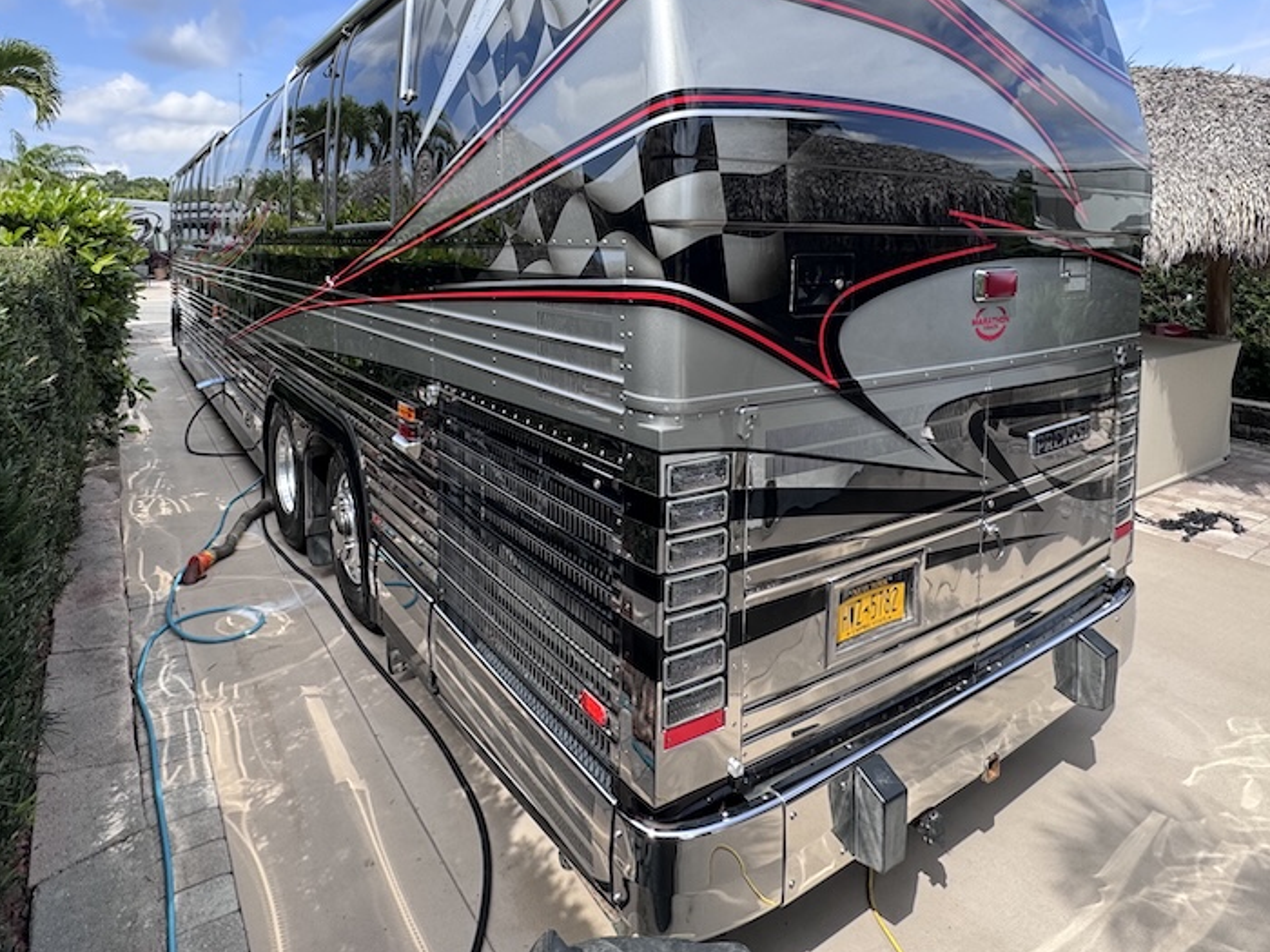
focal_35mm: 20
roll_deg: -1.0
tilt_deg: -4.1
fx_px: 734
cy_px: 283
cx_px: 537
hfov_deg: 81.2
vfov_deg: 63.5
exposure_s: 1/727
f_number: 2.2
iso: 40
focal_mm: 2.22
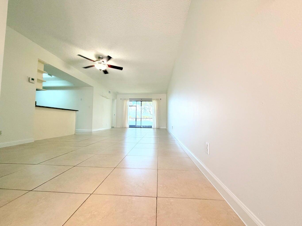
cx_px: 151
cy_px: 113
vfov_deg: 85.7
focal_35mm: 14
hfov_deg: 102.1
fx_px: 122
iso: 200
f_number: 2.2
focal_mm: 2.22
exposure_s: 1/120
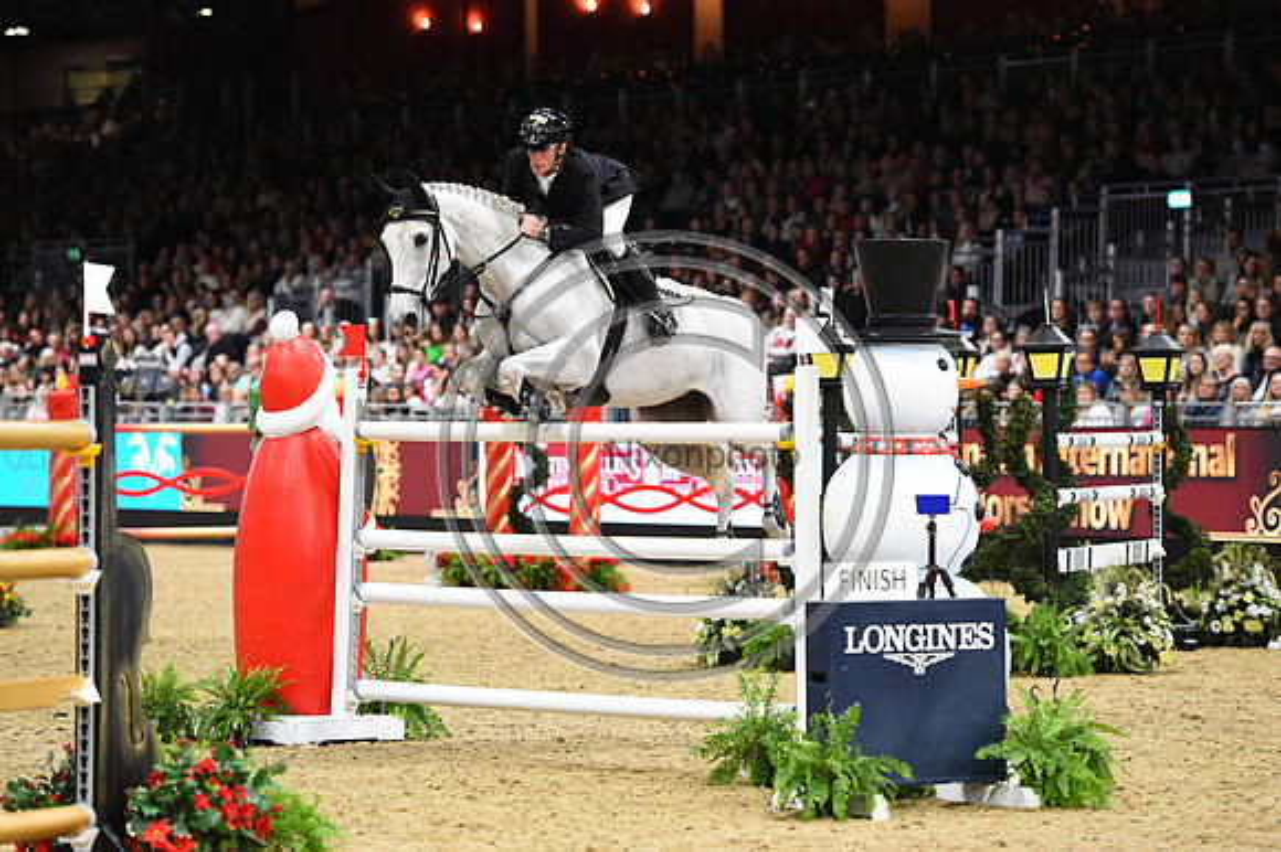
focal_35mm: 150
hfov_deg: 13.7
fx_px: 5334
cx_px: 640
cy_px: 426
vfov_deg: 9.1
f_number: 3.5
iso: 5000
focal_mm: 150
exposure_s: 1/800
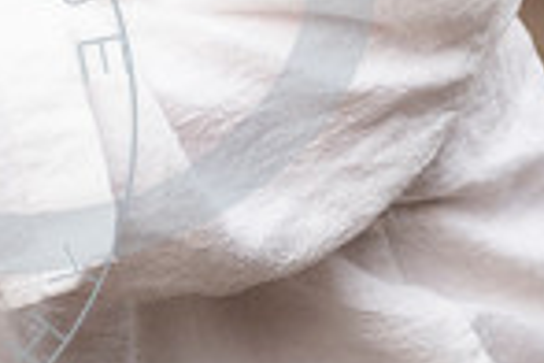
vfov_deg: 4.9
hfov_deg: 7.4
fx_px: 4170
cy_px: -187
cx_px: -59
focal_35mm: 276
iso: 250
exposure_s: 1/250
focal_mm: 70
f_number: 2.8
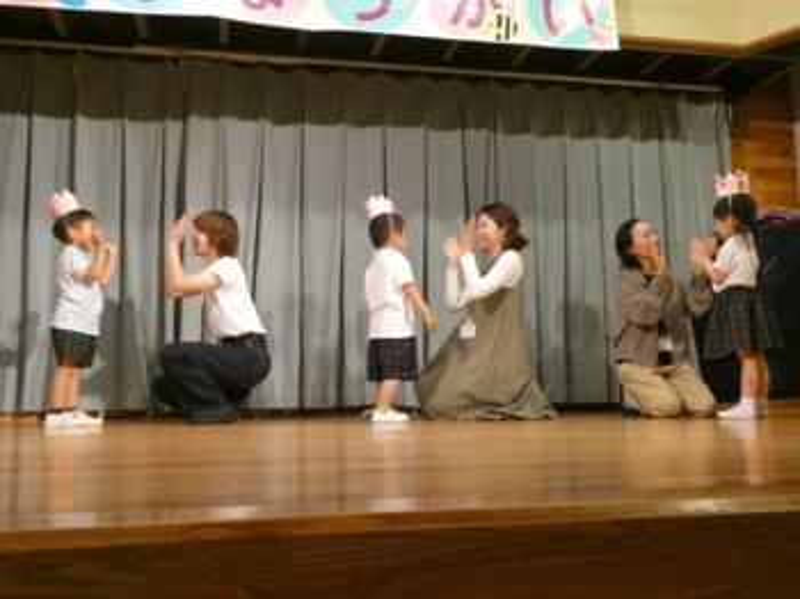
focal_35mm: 35
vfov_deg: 40.7
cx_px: 400
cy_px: 300
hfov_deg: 52.7
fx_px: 808
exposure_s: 1/80
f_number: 3.7
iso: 1000
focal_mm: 6.3
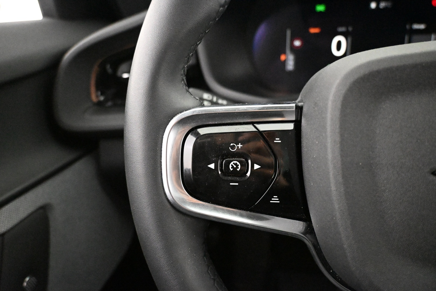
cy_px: 146
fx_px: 318
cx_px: 218
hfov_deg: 68.9
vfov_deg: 49.1
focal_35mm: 26
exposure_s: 1/60
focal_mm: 17.5
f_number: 3.5
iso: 12800
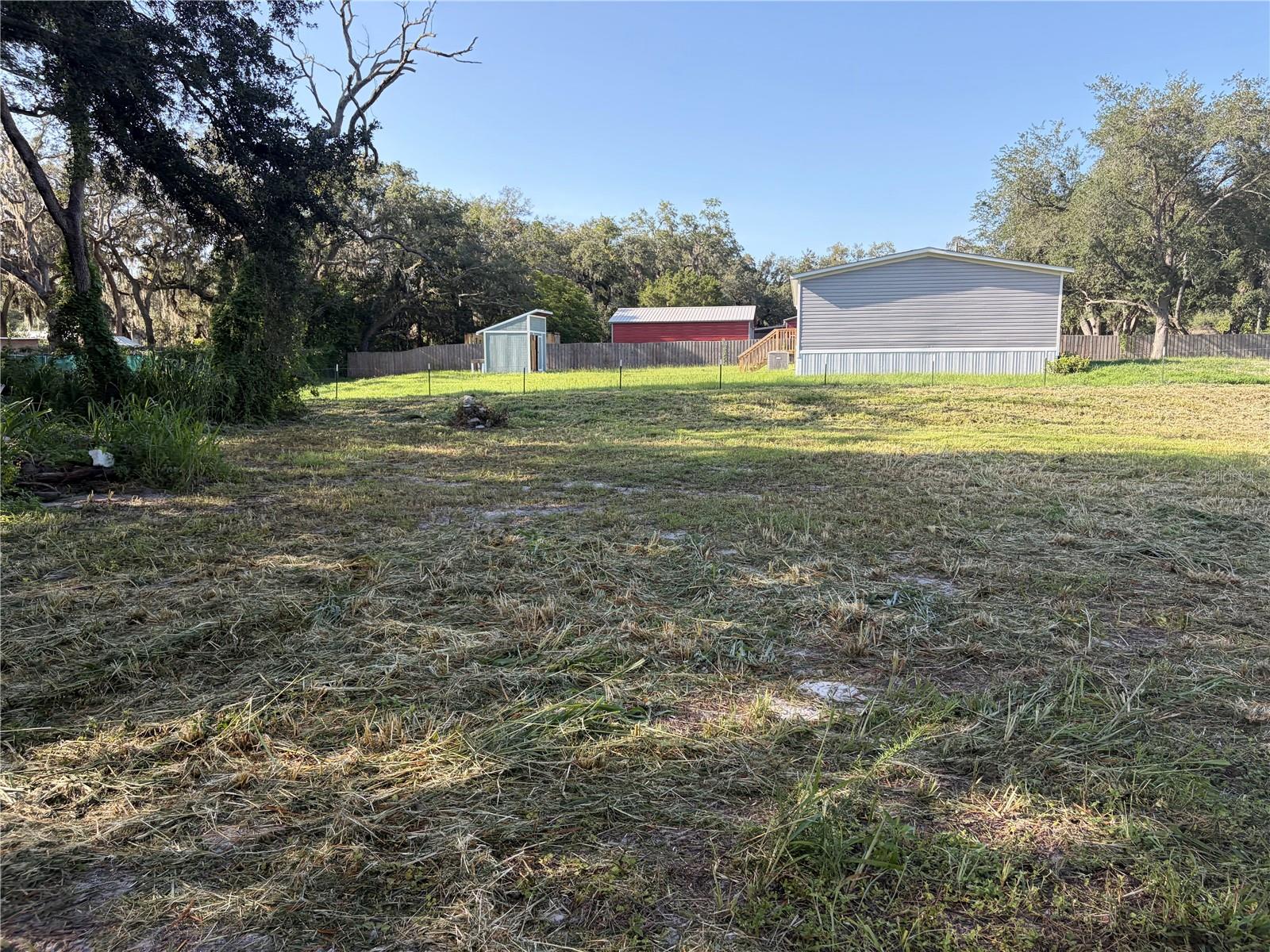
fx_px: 954
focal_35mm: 26
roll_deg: -1.2
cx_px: 635
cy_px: 476
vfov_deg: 53.1
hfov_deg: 67.3
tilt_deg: -5.3
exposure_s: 1/959
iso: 64
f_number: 1.6
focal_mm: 5.96
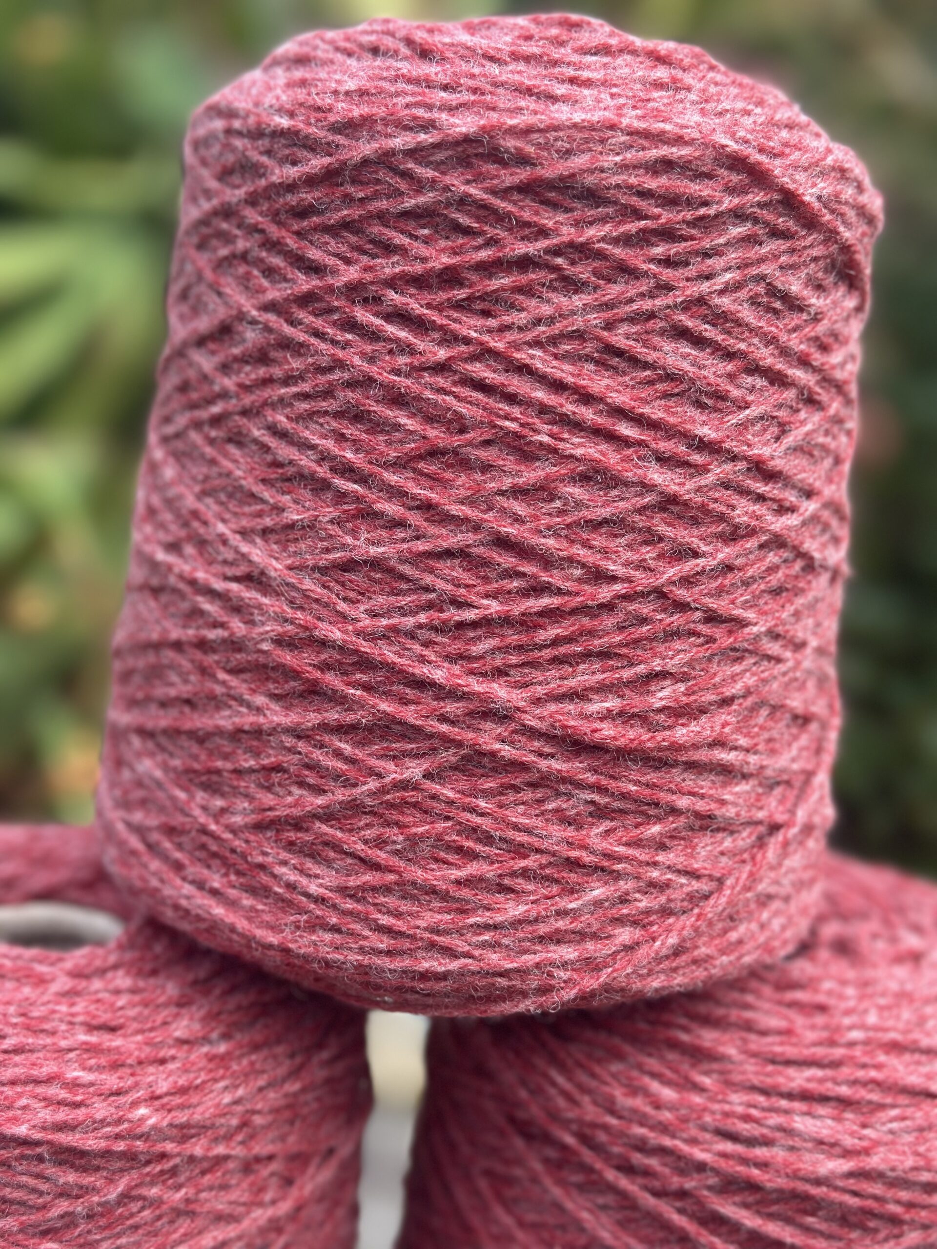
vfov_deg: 39.7
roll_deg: -4.8
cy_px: 624
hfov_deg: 30.3
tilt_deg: -11.2
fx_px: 1732
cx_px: 468
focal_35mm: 48
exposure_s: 1/756
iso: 80
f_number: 1.78
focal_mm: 6.86
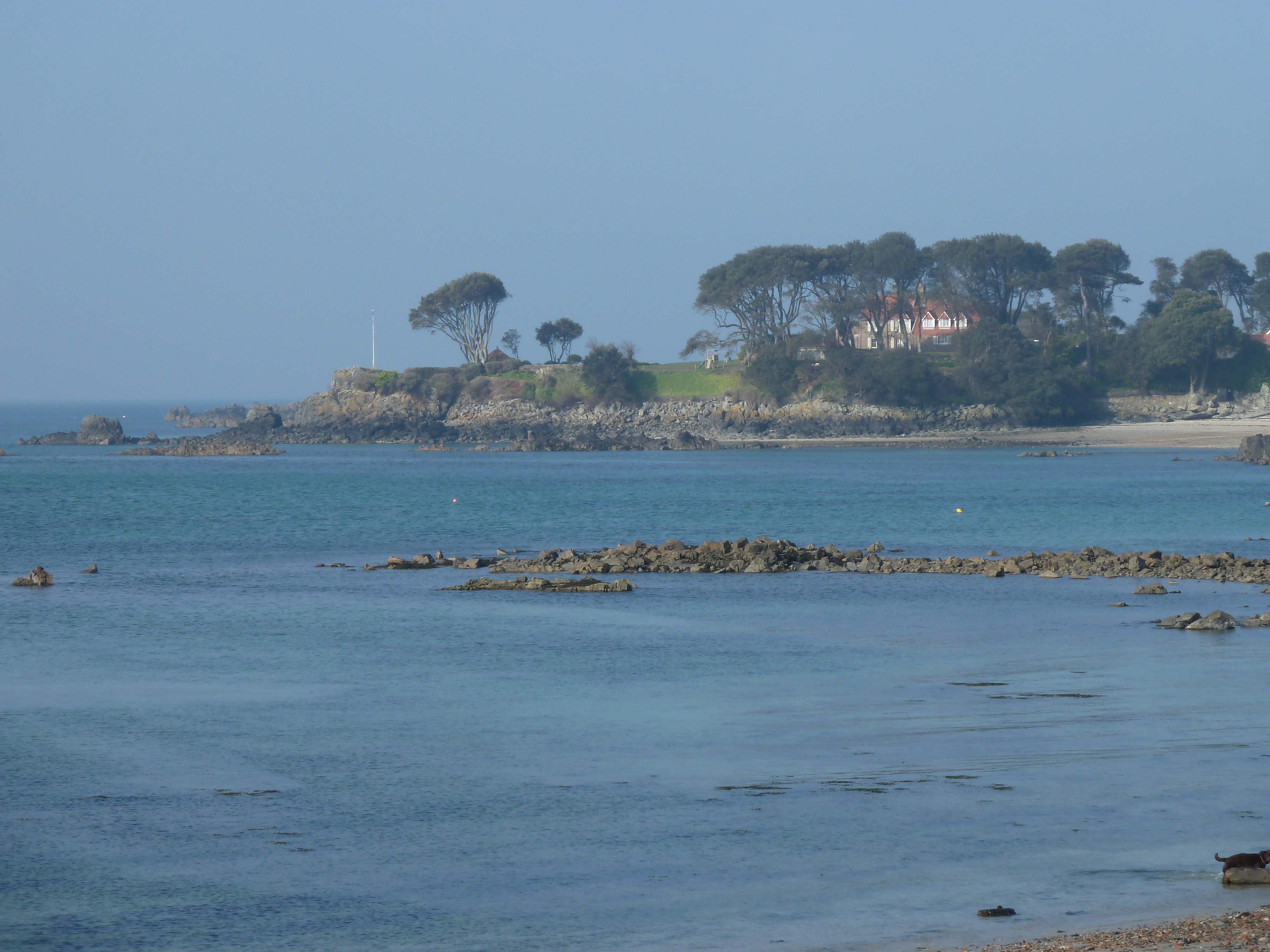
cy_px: 476
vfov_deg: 10.8
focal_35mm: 137
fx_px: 5026
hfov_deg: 14.4
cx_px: 635
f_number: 4.5
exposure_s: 1/500
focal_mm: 22.5
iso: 80
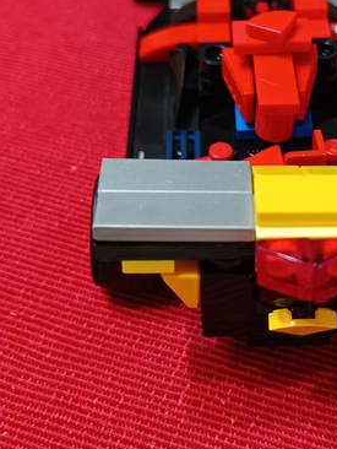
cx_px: 256
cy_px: 155
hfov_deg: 24.6
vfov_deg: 32.4
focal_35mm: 59
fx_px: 765
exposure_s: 1/50.1
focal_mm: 5.59
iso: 732
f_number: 1.88
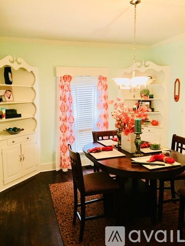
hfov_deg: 48.2
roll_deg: +0.7
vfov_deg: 61.7
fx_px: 207
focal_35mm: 29
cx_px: 92
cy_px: 123
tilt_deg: -8.0
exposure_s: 1/30
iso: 160
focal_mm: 4.15
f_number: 2.2
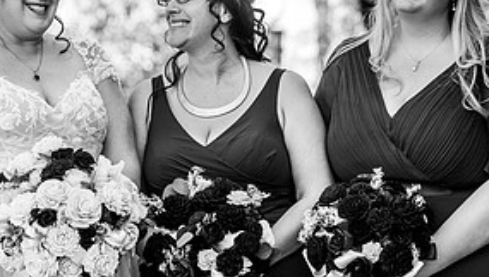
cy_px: 98
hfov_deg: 9.2
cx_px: 38
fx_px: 3037
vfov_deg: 5.2
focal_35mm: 234
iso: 400
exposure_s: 1/800
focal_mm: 110
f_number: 3.5
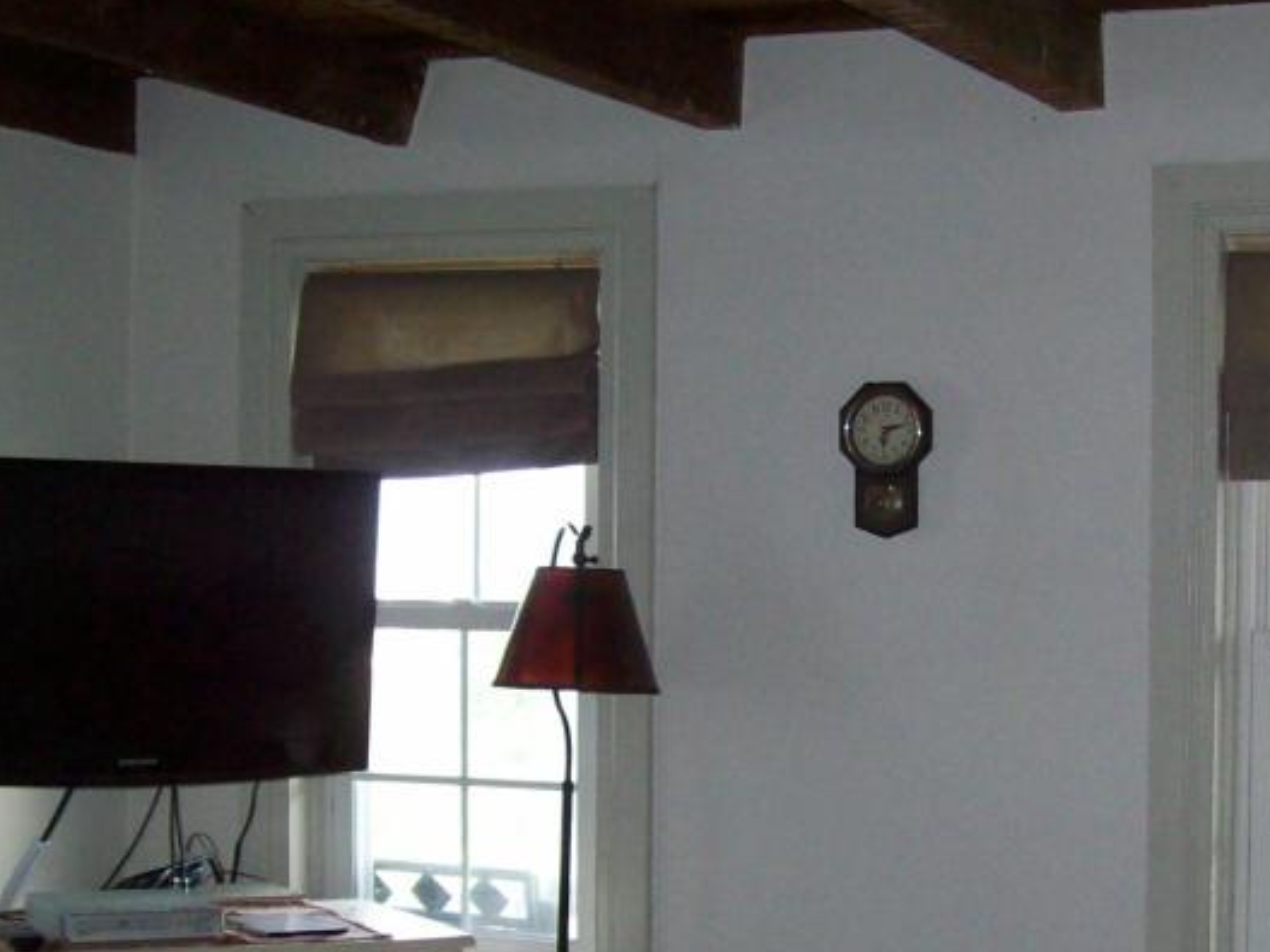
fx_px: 2568
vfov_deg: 20.9
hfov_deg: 27.6
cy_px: 682
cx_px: 845
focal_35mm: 70
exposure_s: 1/64
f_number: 2.7
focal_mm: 6
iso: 200
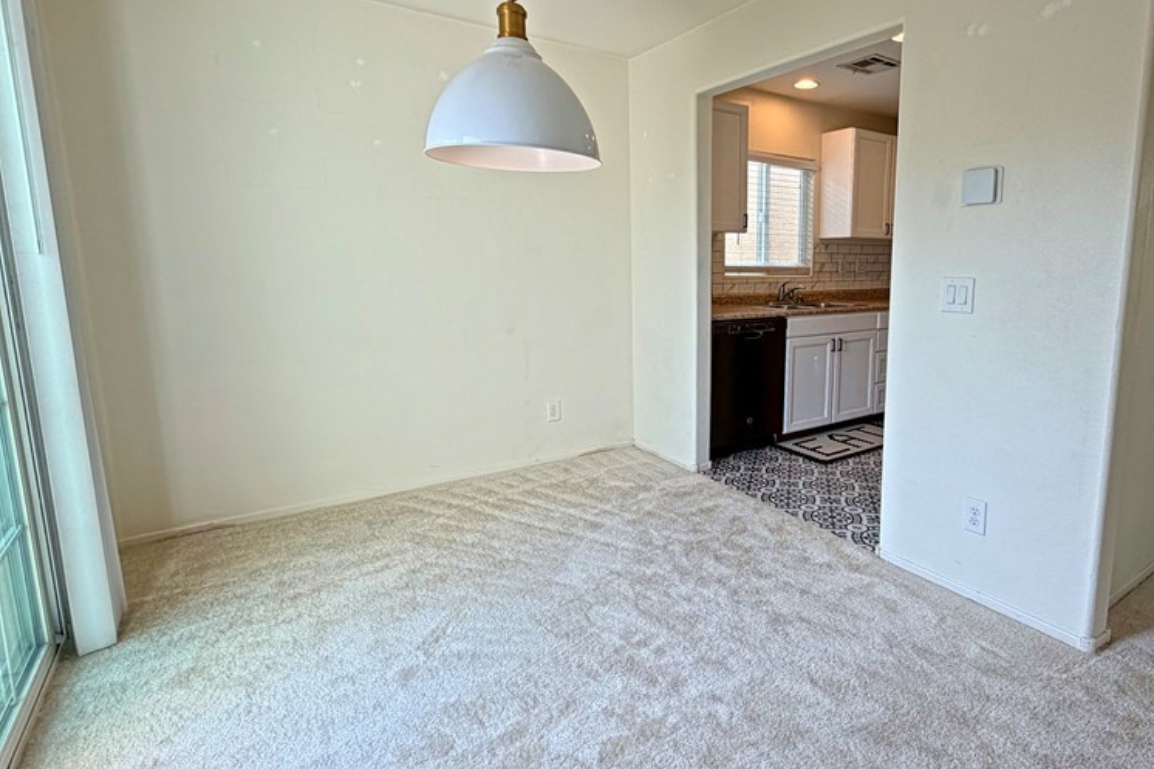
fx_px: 641
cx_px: 729
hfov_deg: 82.2
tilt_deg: -9.1
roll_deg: +0.2
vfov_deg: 61.8
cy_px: 356
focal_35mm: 20
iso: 50
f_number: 2.2
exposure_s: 1/120
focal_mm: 2.22
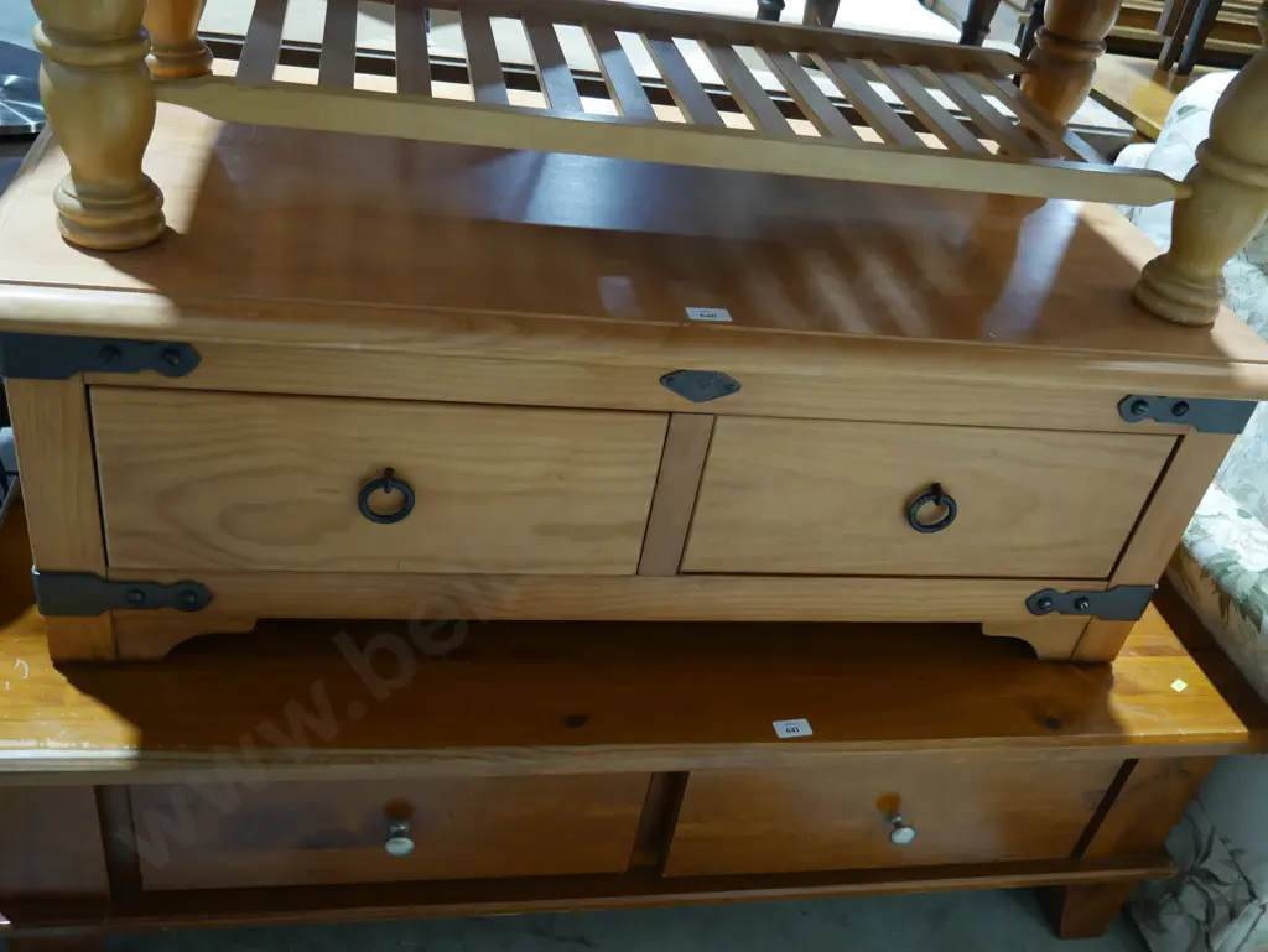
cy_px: 476
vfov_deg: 44.2
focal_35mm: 32
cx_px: 634
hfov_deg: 56.8
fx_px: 1173
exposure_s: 1/60
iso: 640
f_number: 3.6
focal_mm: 16
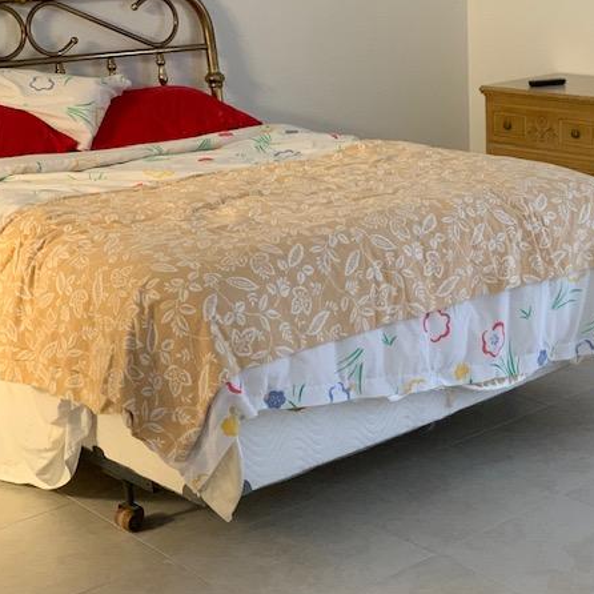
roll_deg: +1.1
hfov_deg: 25.9
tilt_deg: -15.6
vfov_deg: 26.1
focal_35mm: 66
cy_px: 309
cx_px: 420
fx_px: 1281
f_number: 2.4
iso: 320
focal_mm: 6
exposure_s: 1/40
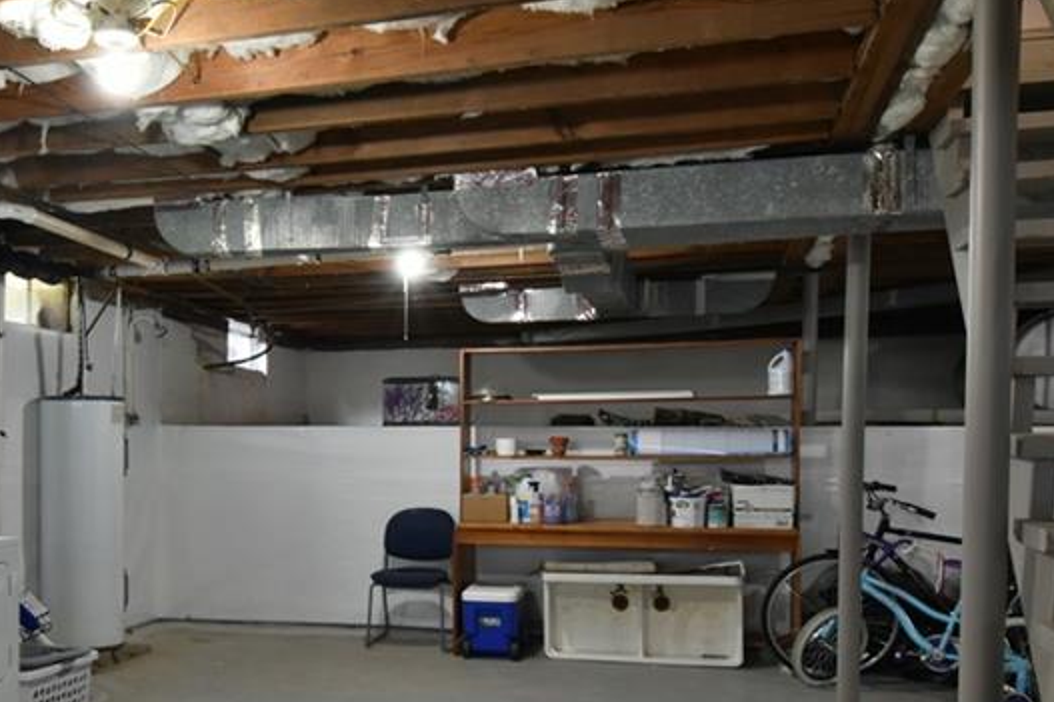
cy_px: 478
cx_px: 306
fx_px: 1024
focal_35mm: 35
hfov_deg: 52.8
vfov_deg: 37.4
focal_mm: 12
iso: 800
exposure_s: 1/2.5
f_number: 9
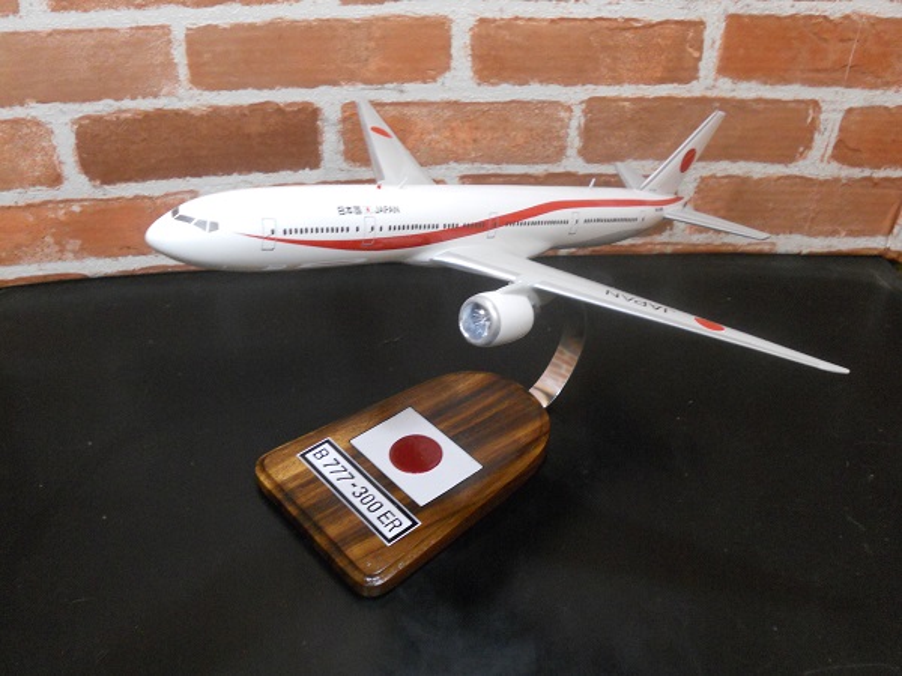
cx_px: 451
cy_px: 338
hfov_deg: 49.0
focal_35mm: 38
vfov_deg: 37.7
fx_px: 990
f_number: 3.9
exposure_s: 1/30
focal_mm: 6.9
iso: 400
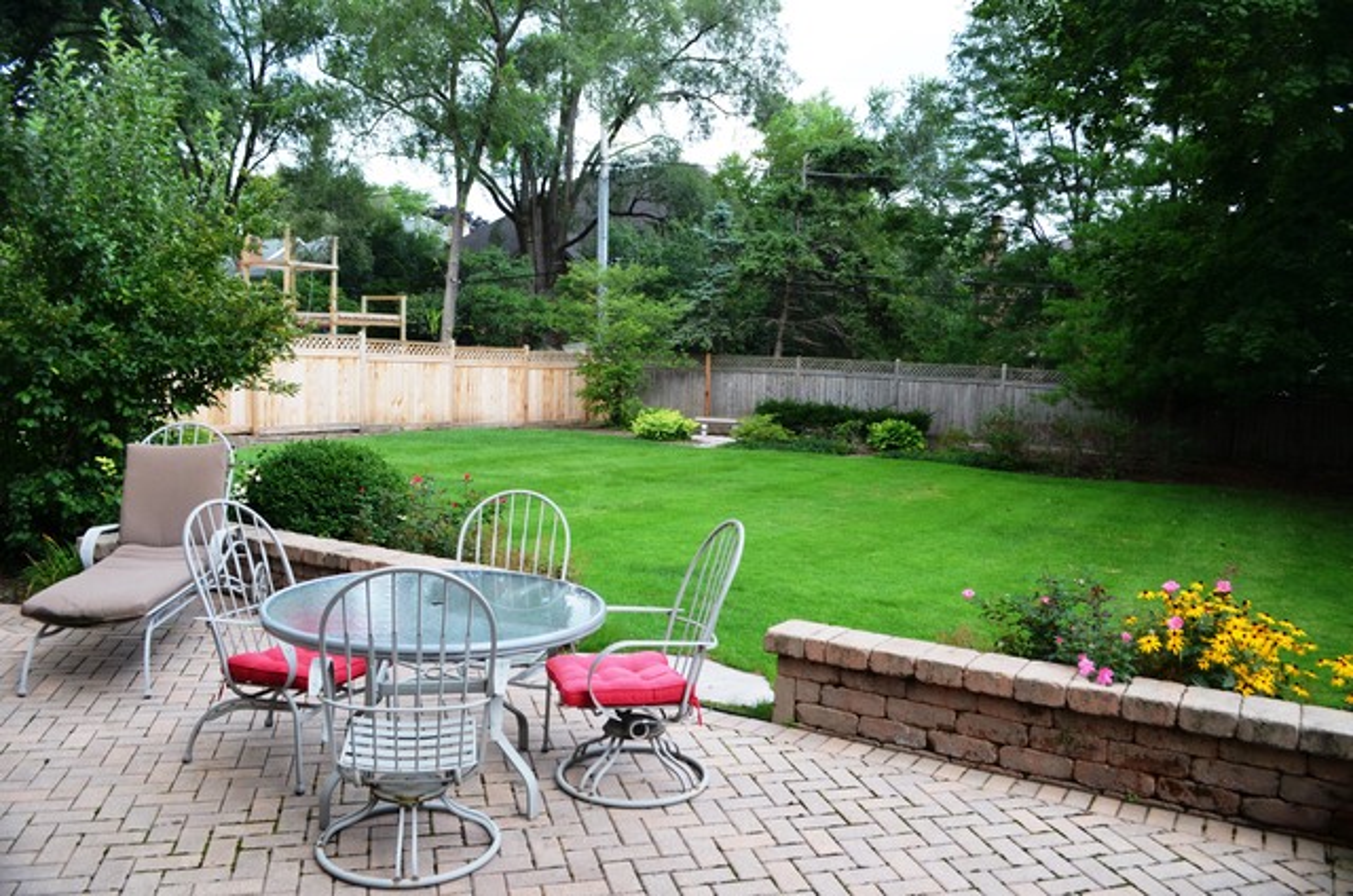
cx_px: 676
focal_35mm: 27
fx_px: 1013
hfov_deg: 67.5
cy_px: 448
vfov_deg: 47.7
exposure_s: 1/125
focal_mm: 18
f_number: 5.6
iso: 400
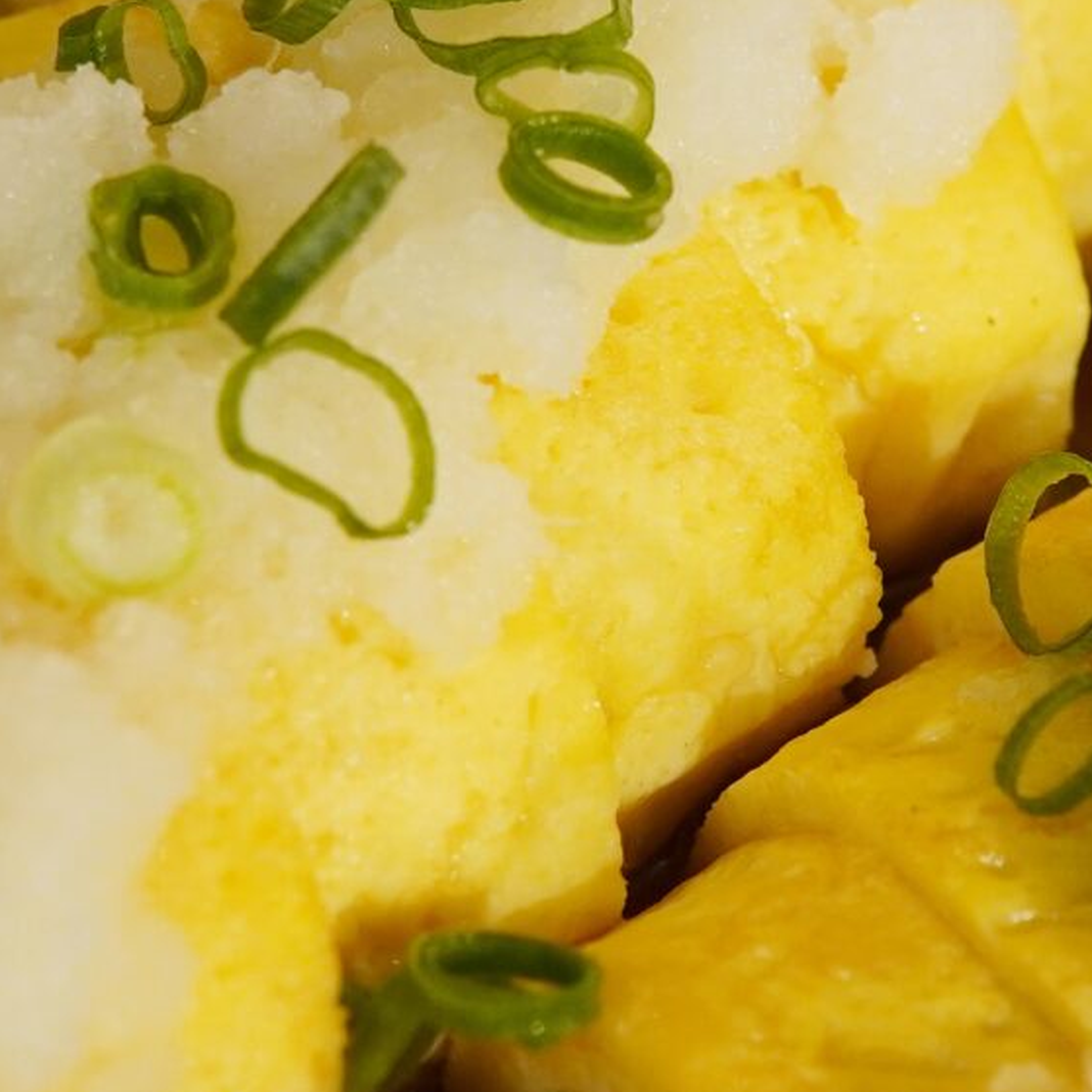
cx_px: 826
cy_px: 484
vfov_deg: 12.7
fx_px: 4890
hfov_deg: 12.7
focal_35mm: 137
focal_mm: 30
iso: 1250
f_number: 3.5
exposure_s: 1/50
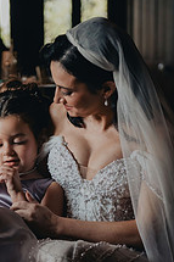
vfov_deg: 17.7
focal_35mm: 115
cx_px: 37
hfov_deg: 11.9
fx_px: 835
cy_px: 191
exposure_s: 1/1000
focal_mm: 55
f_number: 2.8
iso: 1250
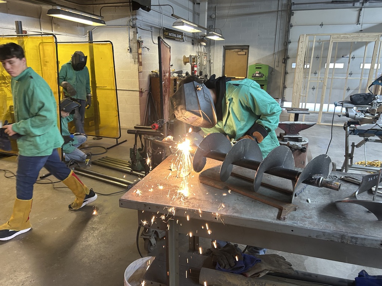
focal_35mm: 26
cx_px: 191
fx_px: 287
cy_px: 143
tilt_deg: -16.5
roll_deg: -1.1
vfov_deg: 53.1
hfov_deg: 67.3
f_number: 1.5
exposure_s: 1/60
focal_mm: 5.7
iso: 200
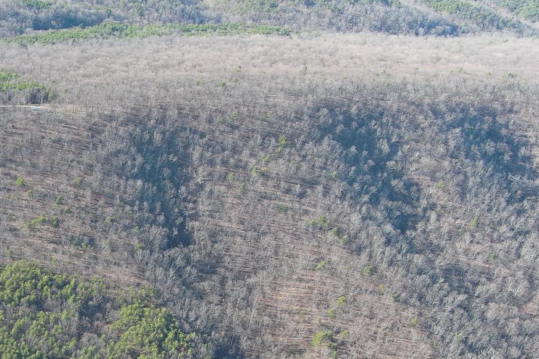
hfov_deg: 28.0
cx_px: 10
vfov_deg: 19.9
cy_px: 263
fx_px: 1018
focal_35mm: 68
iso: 100
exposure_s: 1/235
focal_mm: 10.57
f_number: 2.8
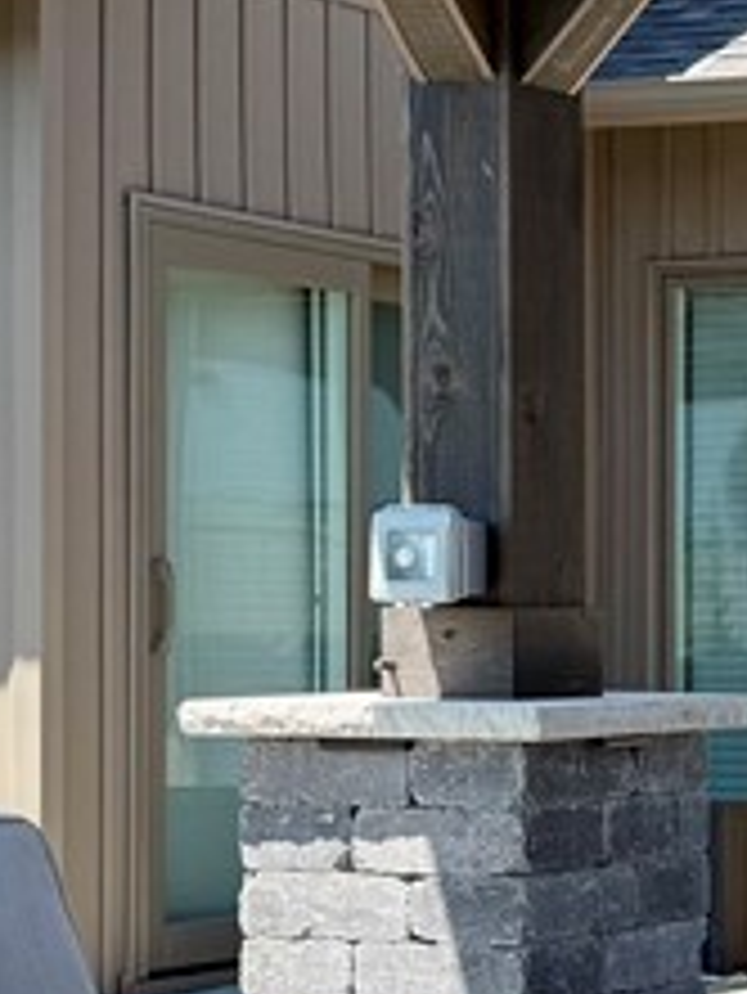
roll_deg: +0.2
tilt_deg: +0.3
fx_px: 3191
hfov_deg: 12.4
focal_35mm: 111
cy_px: 697
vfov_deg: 17.6
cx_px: 1269
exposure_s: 1/1949
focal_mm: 6.76
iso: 100
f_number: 1.78
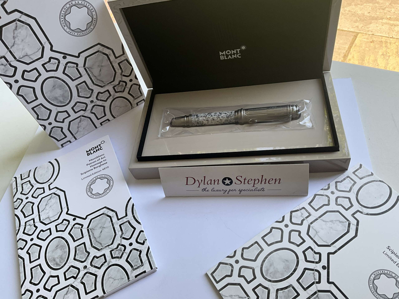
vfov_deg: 48.2
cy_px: 150
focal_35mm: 29
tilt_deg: -51.8
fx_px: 334
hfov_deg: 61.7
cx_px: 200
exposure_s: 1/122
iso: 25
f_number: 1.8
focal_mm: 3
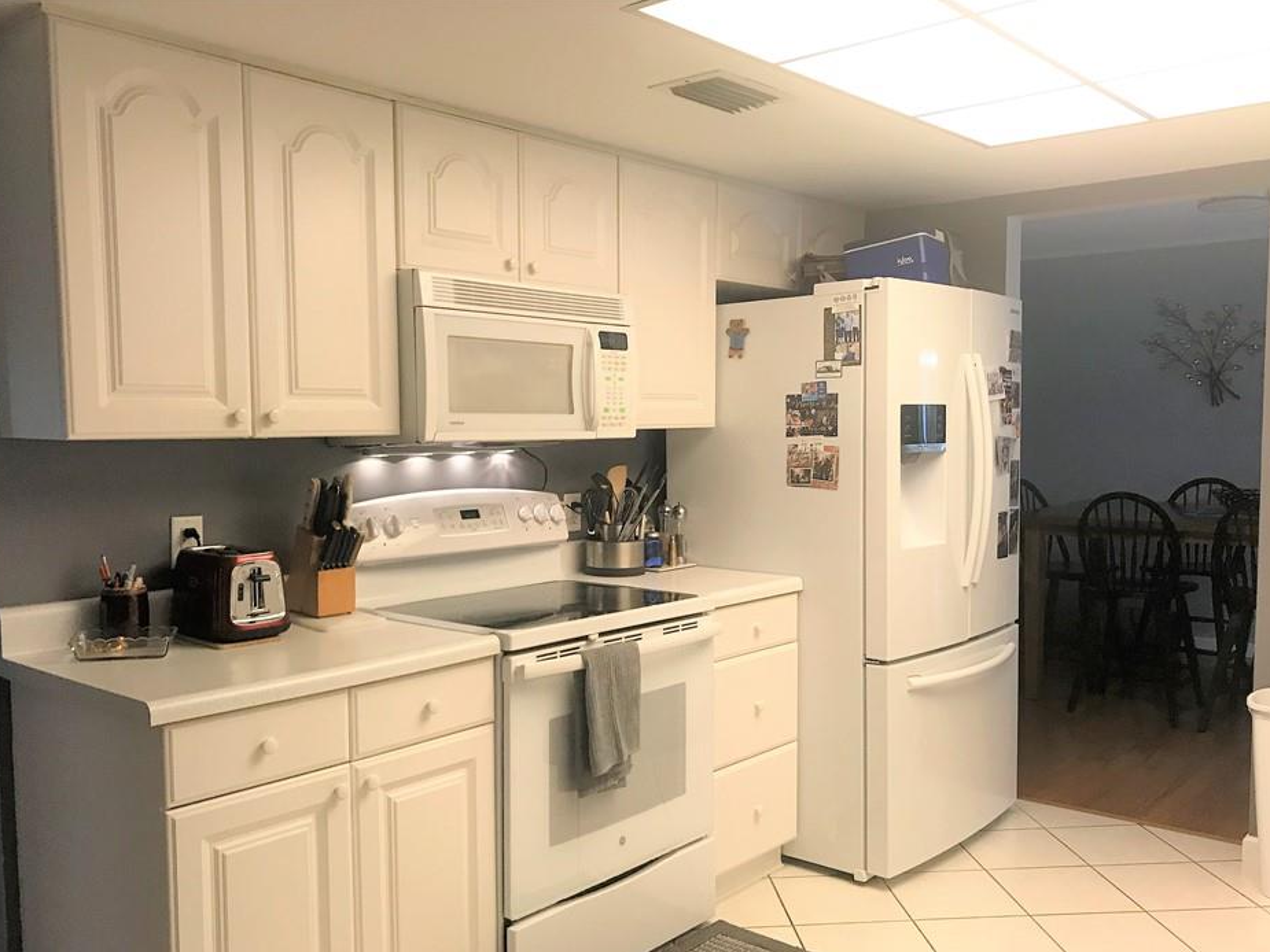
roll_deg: +0.6
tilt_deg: -5.0
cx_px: 641
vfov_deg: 45.4
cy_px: 524
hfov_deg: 58.3
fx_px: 1137
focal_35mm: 31
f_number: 1.8
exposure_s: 1/30
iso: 32
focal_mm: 3.99
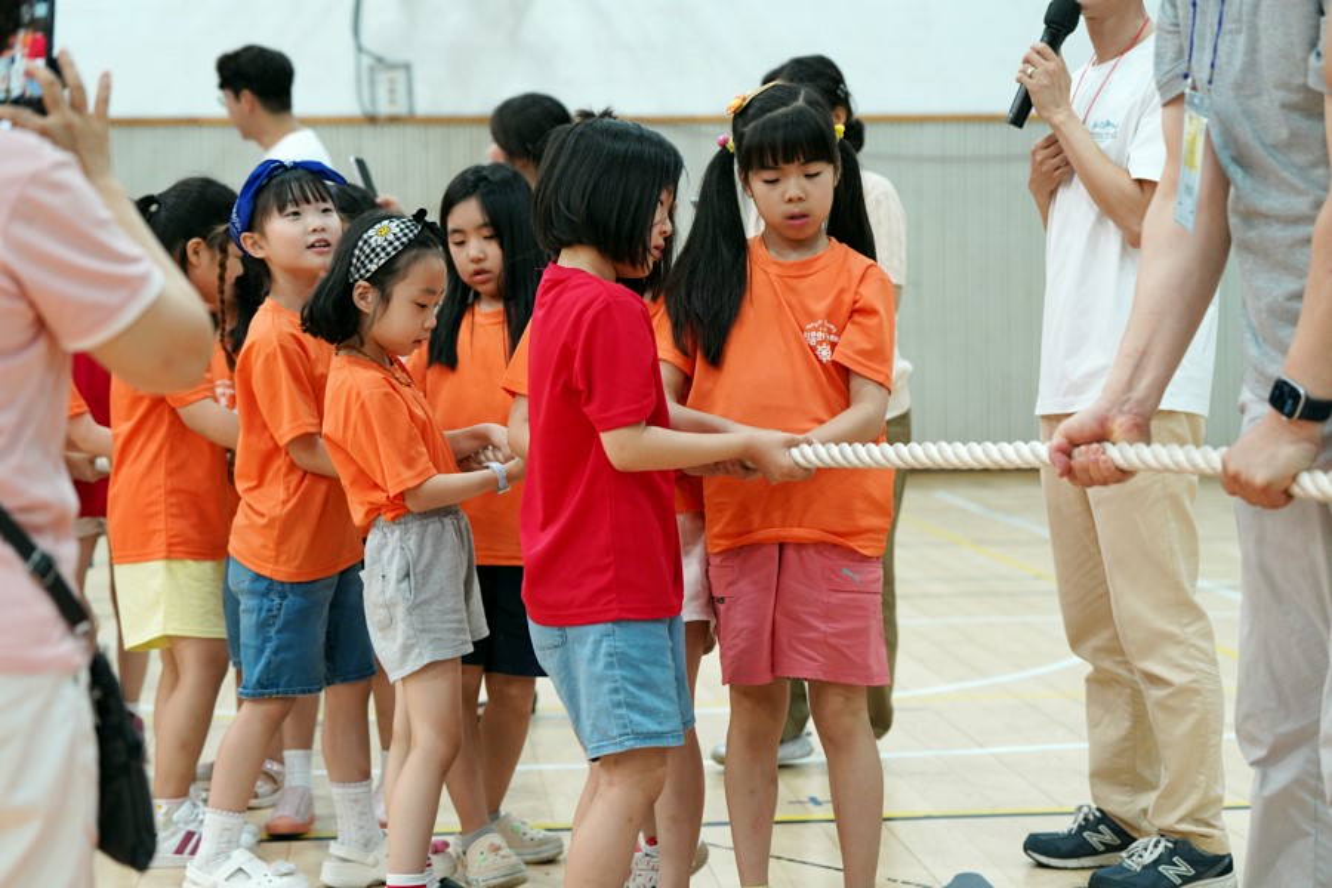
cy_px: 444
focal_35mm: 70
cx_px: 666
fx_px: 2590
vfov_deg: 19.5
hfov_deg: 28.8
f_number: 4
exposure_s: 1/160
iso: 1600
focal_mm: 70
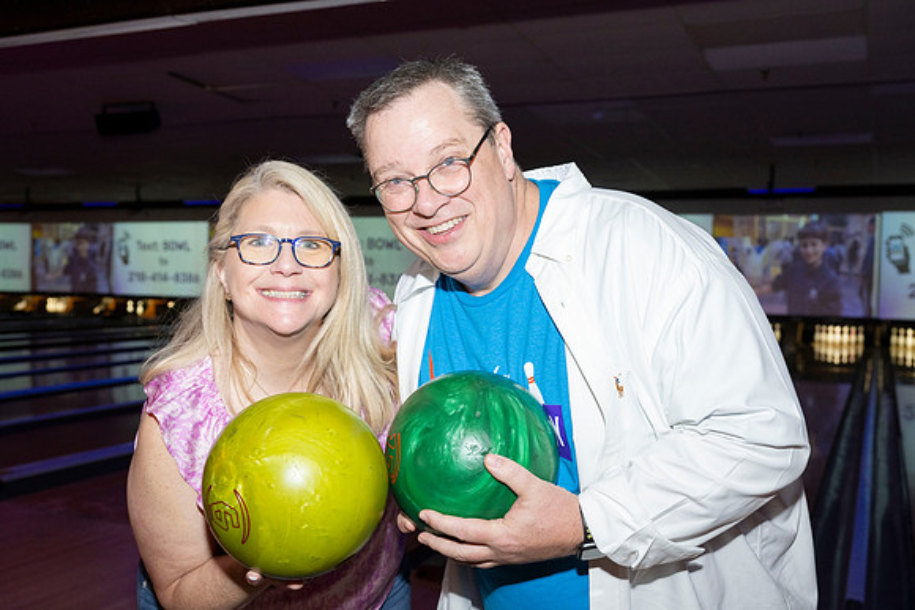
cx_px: 458
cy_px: 305
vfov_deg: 36.9
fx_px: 915
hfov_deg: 53.1
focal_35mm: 36
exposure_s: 1/100
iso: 1600
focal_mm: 36
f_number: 5.6
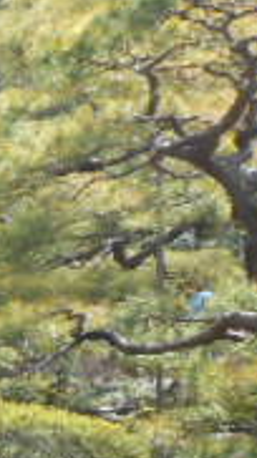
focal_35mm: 115
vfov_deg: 18.1
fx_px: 1397
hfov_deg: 9.1
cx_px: -431
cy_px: 473
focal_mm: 5.3
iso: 80
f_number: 3.8
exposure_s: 1/200
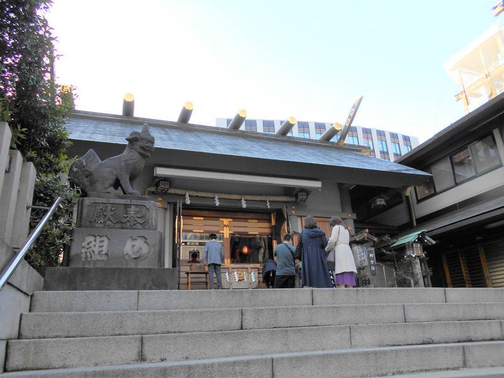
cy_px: 189
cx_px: 252
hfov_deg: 67.3
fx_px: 379
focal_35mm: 26
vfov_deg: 53.1
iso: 80
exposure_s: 1/160
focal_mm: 4.6
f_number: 3.2
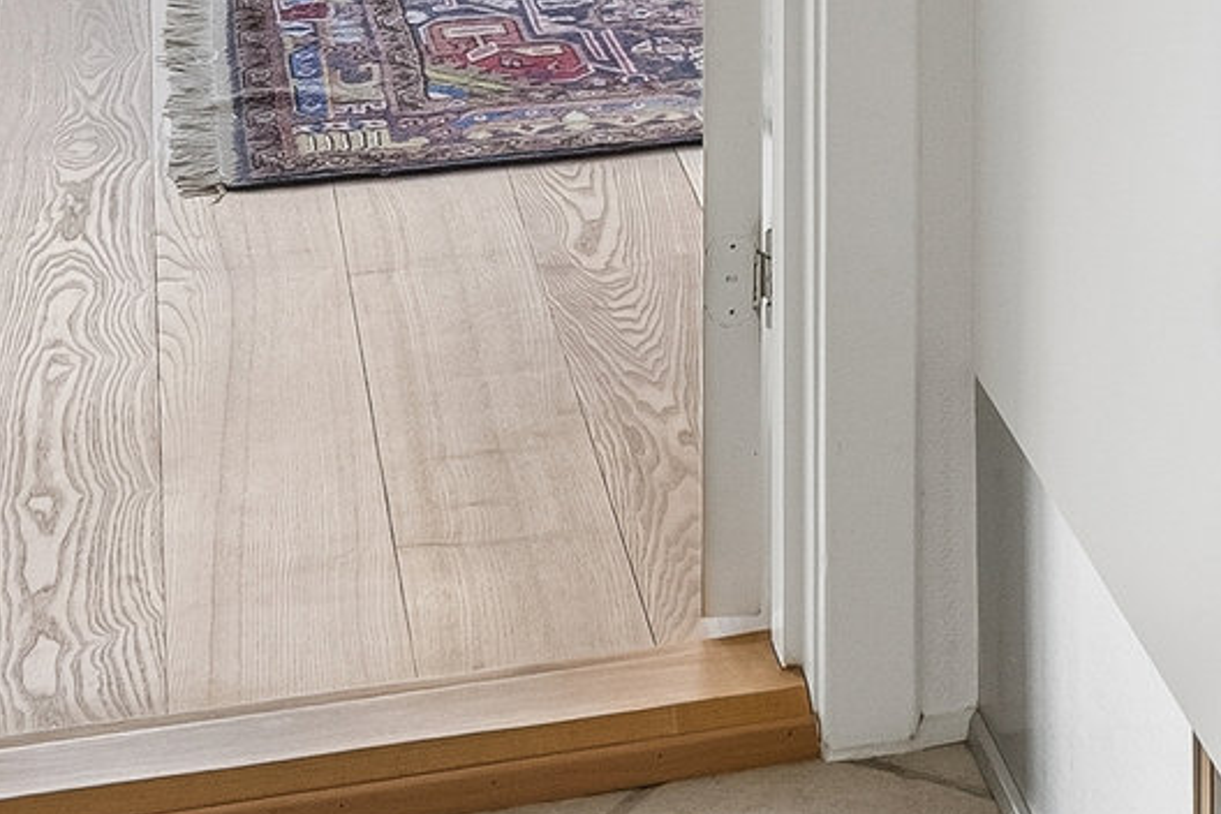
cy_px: -1080
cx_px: 1267
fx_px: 3759
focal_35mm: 111
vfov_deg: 10.7
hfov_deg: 17.9
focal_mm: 13
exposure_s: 1/6
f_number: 8
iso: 200
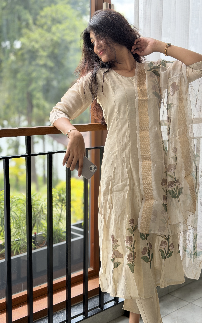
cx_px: 115
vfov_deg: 39.6
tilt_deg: -8.8
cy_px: 161
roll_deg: -1.7
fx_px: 449
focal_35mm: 51
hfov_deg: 25.3
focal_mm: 6.76
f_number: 1.78
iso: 100
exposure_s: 1/574
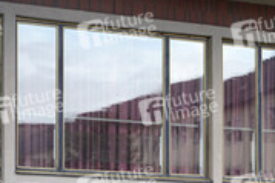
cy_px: 223
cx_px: 291
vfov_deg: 8.2
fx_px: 1267
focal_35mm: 166
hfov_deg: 12.2
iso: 320
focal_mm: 66
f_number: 8
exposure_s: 1/30
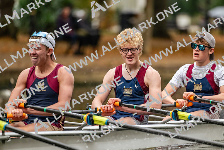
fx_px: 2489
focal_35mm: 400
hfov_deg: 5.2
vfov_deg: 3.4
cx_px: 112
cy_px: 75
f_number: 4.5
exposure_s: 1/2500
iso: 2500
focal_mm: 400
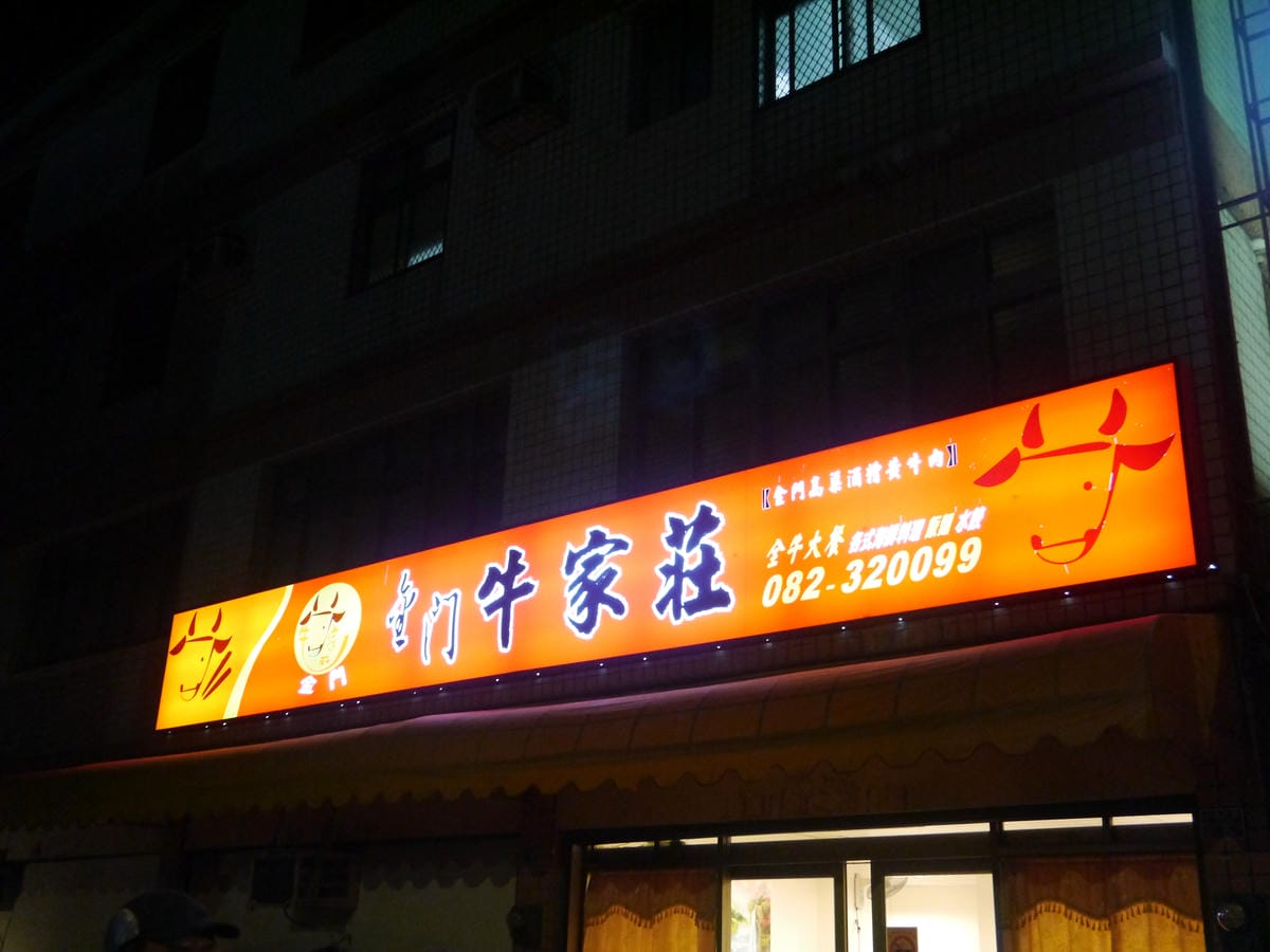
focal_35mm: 38
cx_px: 635
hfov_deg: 49.0
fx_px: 1394
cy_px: 476
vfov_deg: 37.7
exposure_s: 1/20
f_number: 4.3
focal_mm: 19
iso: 1600
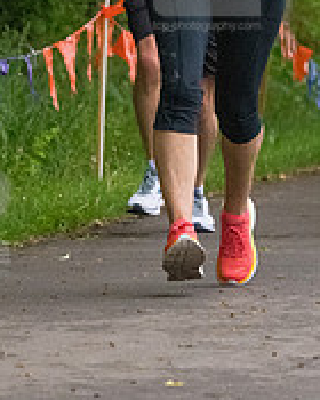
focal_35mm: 470
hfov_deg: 3.3
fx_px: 5564
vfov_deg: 4.1
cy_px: -32
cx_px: 207
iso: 6400
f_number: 5.6
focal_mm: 130
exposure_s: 1/1250
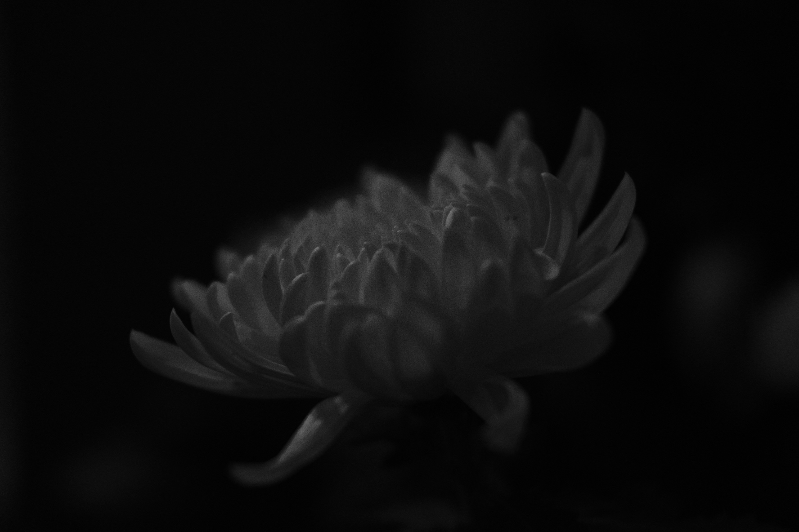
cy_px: 266
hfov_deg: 37.5
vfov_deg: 25.5
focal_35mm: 53
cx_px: 400
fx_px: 1176
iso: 3200
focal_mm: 35
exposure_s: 1/1900
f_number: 2
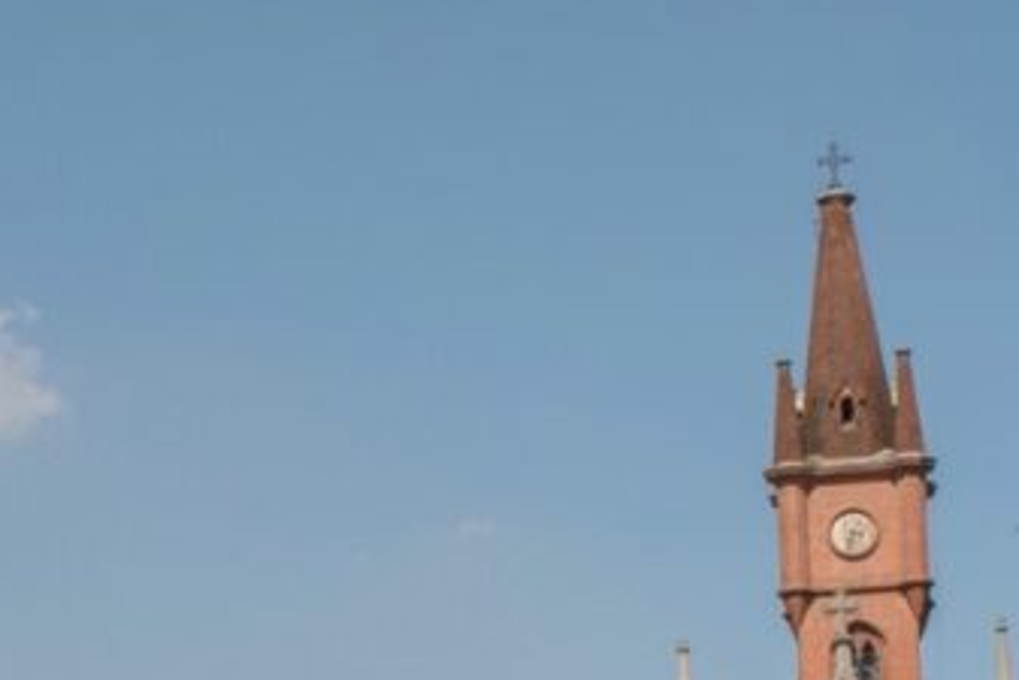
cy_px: 1046
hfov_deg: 15.9
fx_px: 3483
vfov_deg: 10.7
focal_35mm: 123
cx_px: -278
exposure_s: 1/400
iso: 200
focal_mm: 18
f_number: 10
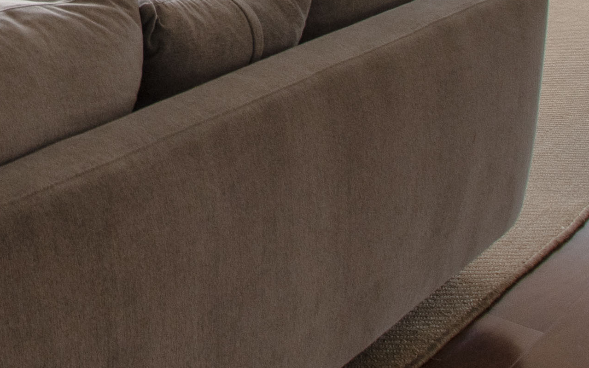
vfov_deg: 15.7
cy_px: -290
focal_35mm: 71
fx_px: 1140
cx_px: -223
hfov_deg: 24.4
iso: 100
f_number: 8
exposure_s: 1/100
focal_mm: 11
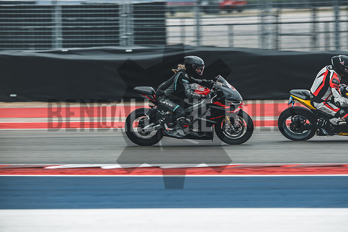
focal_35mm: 300
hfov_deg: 6.9
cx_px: 174
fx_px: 2901
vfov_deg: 4.6
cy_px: 116
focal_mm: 200
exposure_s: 1/250
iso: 160
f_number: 3.6
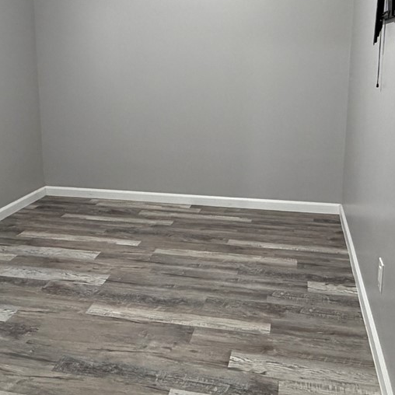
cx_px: 186
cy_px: 144
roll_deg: +0.5
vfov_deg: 42.5
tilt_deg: -11.7
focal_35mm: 39
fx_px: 503
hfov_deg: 42.8
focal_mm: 2.22
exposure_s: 1/60
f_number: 2.2
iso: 320
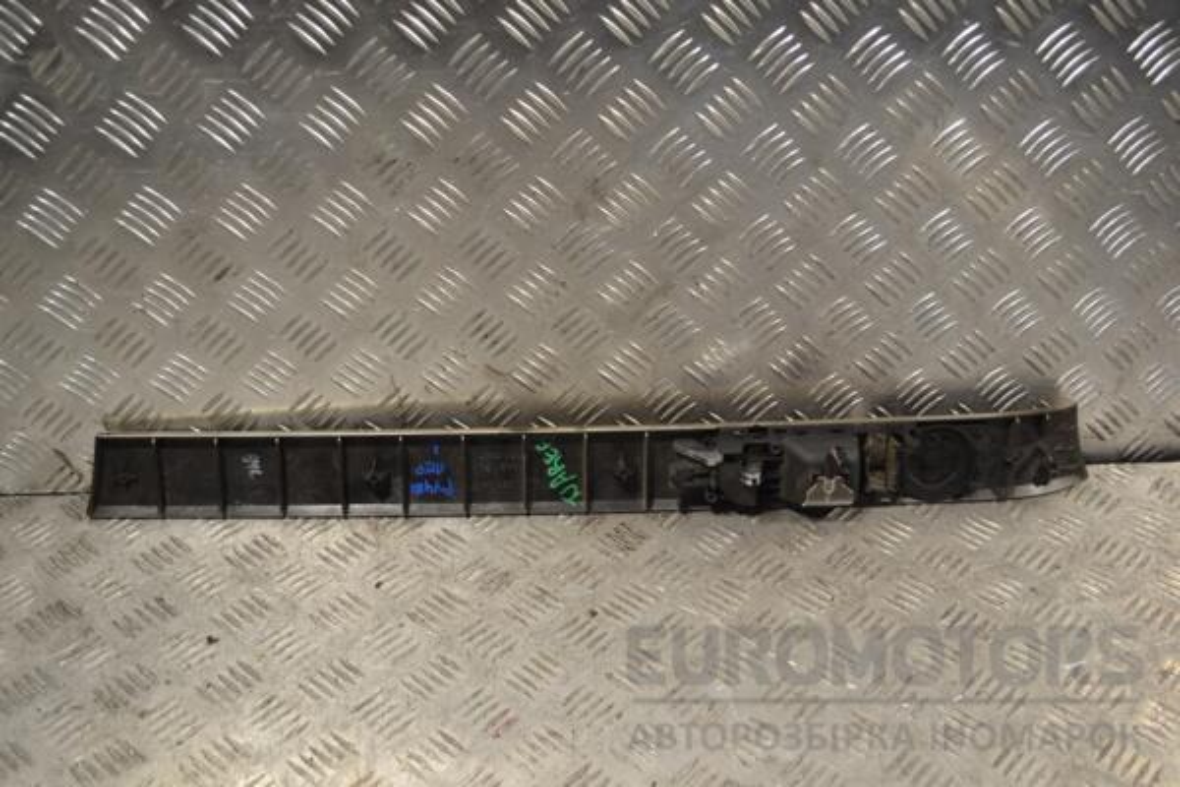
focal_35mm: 44
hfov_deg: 45.0
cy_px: 394
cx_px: 590
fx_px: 1426
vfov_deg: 30.8
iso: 400
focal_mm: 29
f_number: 5.6
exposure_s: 1/125
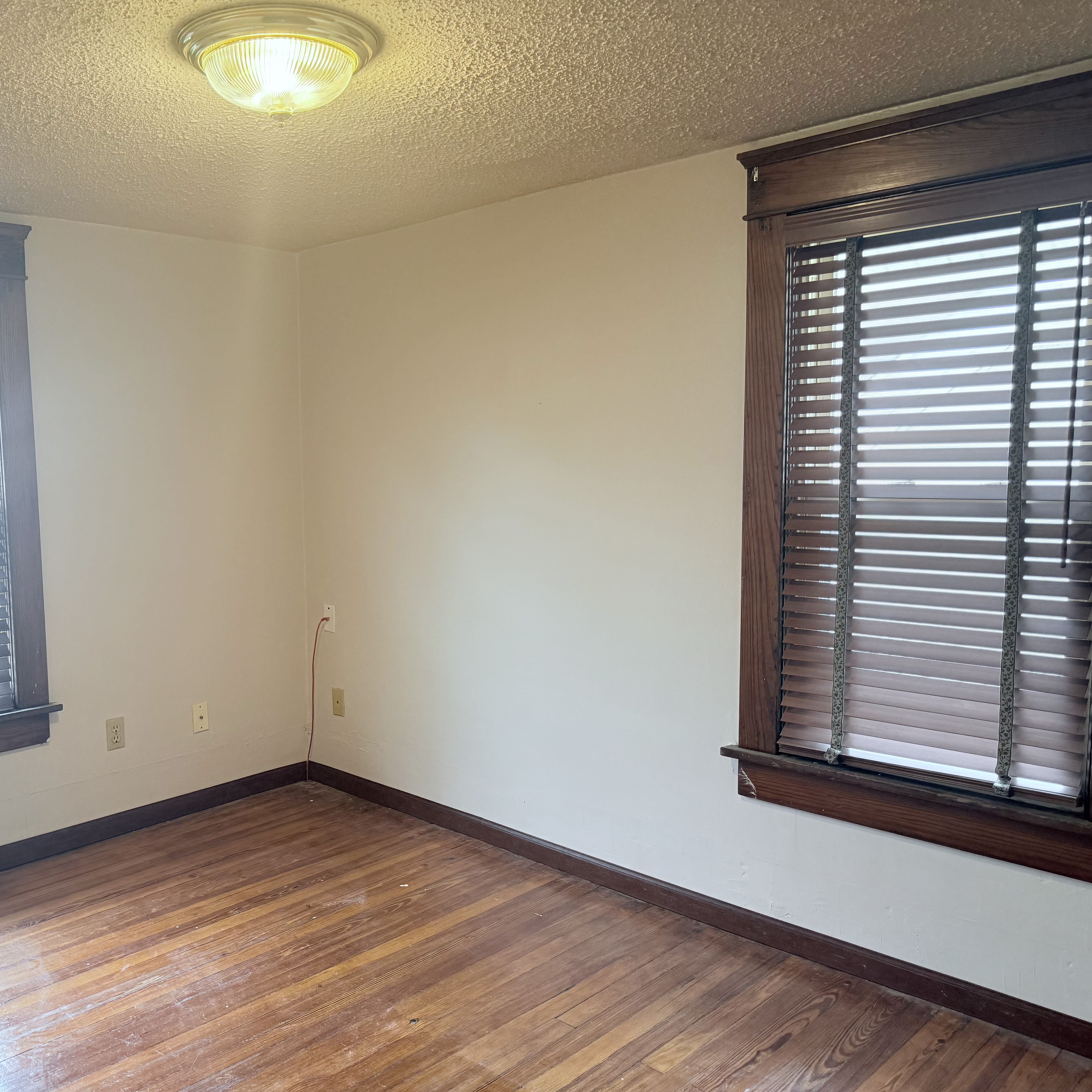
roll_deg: +1.4
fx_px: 1035
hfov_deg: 54.4
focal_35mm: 29
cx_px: 358
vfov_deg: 55.6
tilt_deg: -7.0
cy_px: 557
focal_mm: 6.76
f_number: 1.78
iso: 200
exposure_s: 1/174
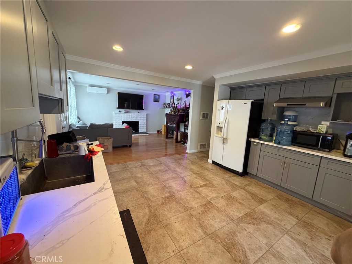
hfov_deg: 102.1
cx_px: 176
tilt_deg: -8.5
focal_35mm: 14
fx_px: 142
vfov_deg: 85.7
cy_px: 132
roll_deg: -2.7
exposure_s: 1/60
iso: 400
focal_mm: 2.22
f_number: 2.2
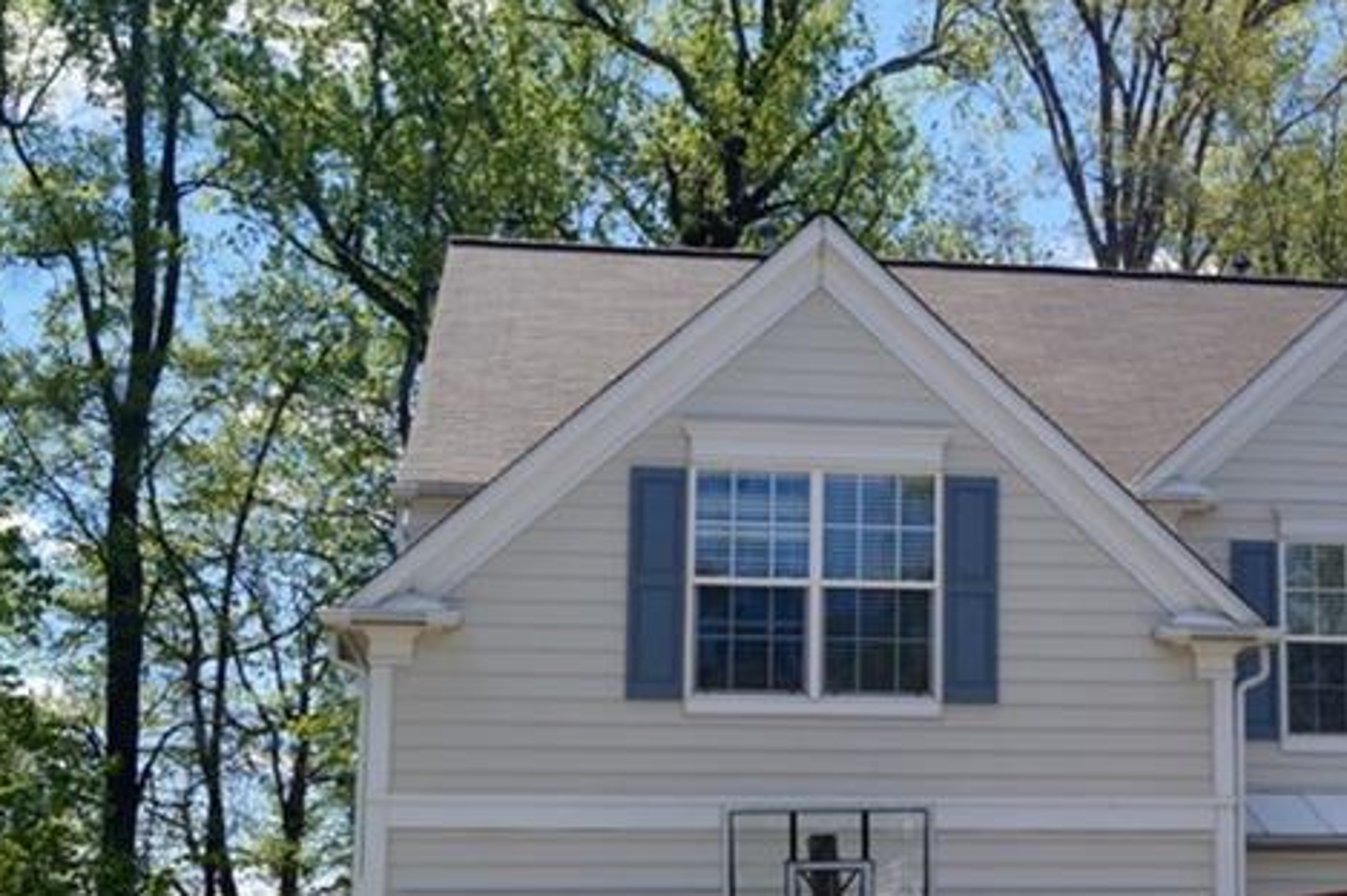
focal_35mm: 72
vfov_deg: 18.8
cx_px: 1315
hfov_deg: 26.7
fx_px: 2692
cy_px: 600
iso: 100
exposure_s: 1/160
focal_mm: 22
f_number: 10
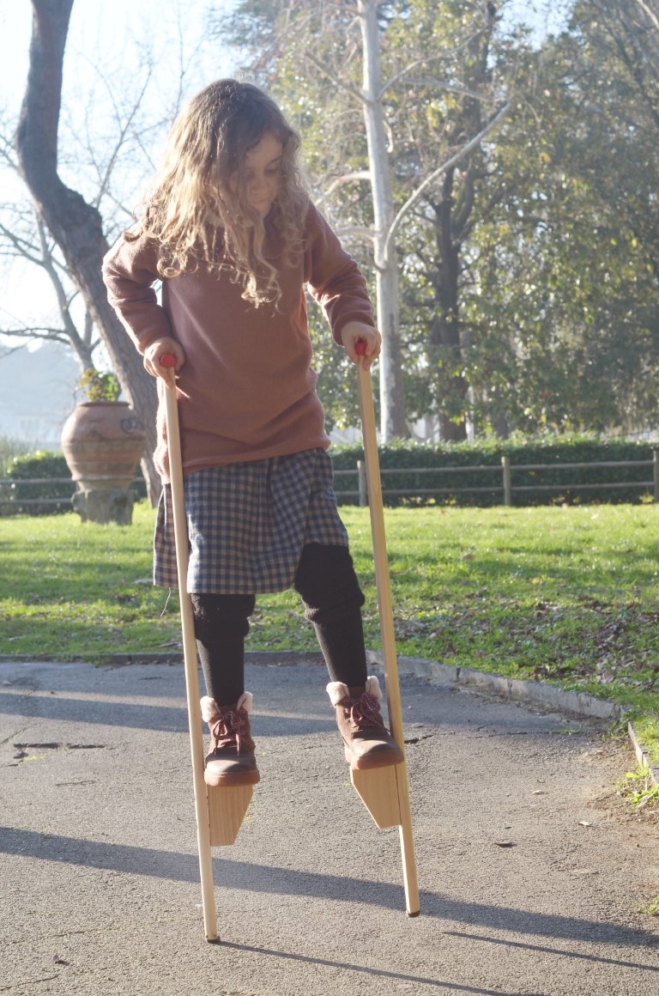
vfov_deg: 27.0
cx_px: 330
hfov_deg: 18.1
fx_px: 2069
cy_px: 498
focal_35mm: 75
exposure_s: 1/160
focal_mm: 50
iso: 100
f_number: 6.3
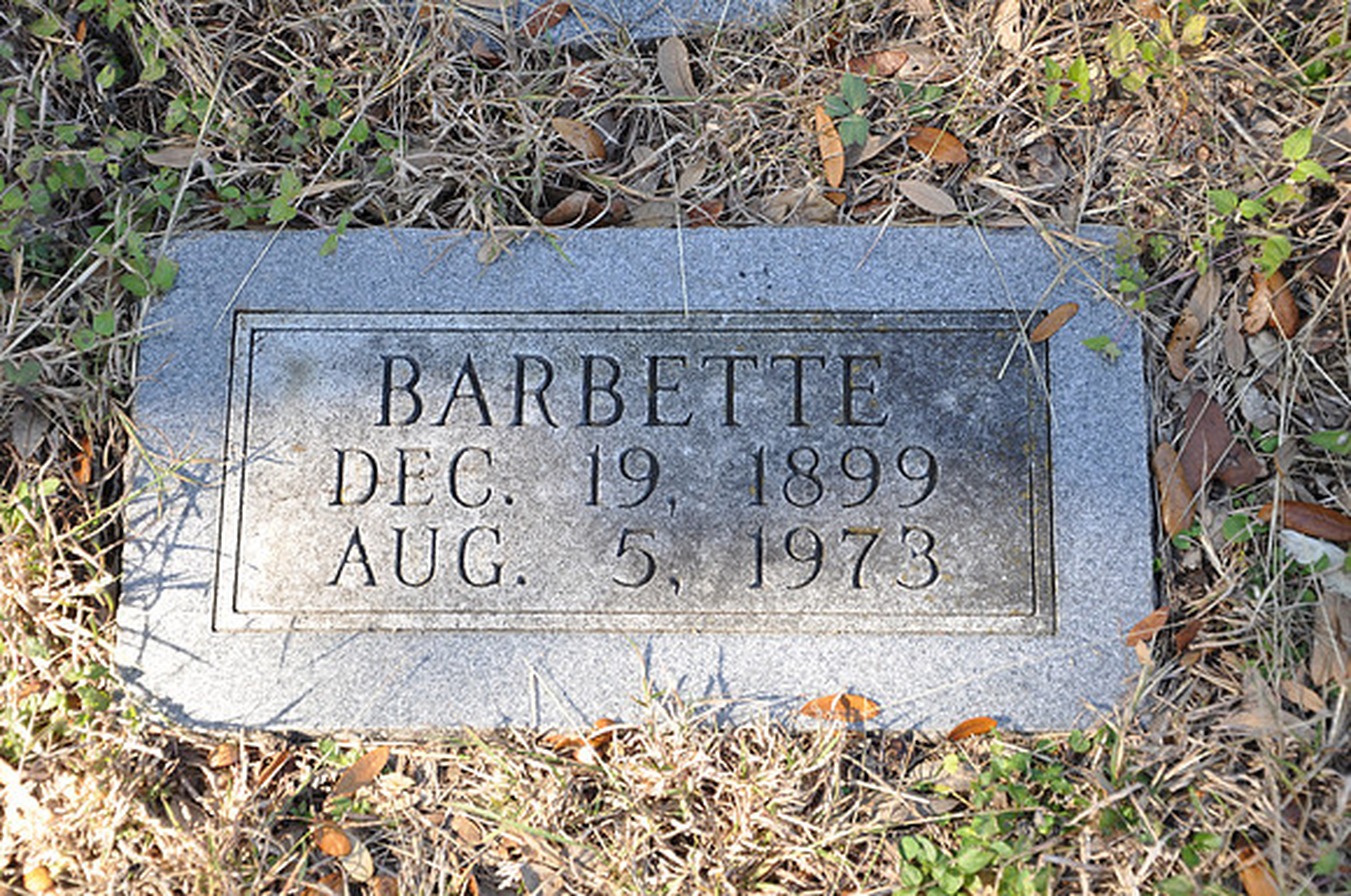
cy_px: 448
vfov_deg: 18.1
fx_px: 2811
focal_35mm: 75
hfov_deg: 27.0
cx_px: 676
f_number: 6.3
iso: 200
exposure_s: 1/40
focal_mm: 50
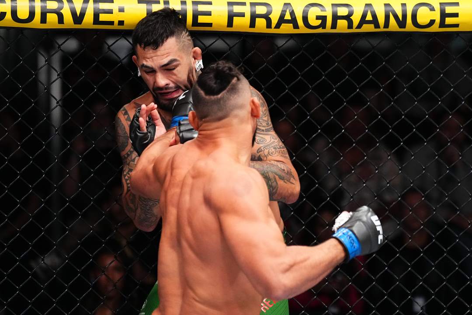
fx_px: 1665
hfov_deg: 16.1
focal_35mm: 127
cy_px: 158
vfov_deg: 10.8
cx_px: 236
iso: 5000
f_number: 2.8
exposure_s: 1/1250
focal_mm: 127
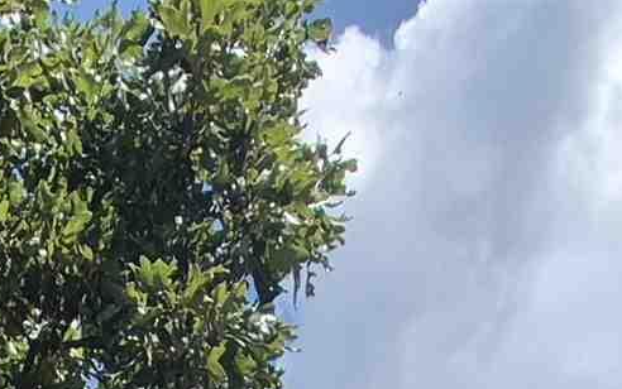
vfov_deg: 8.8
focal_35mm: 86
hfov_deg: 23.1
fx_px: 1458
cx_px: 1
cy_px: 1454
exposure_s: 1/2004
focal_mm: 1.74
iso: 50
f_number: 2.2
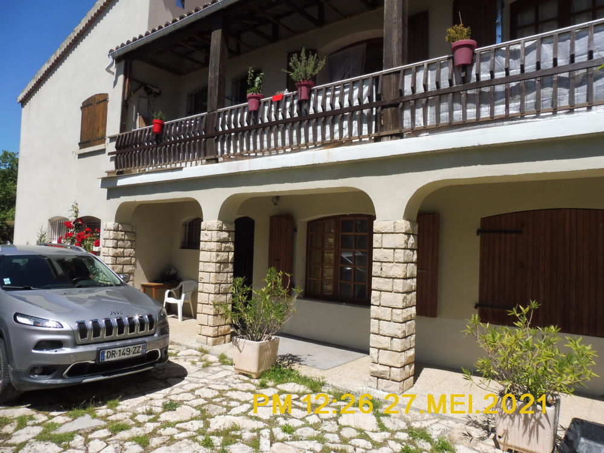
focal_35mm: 24
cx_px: 302
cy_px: 226
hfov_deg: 71.6
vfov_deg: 56.8
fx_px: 419
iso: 100
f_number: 4
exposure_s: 1/1000
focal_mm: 4.3
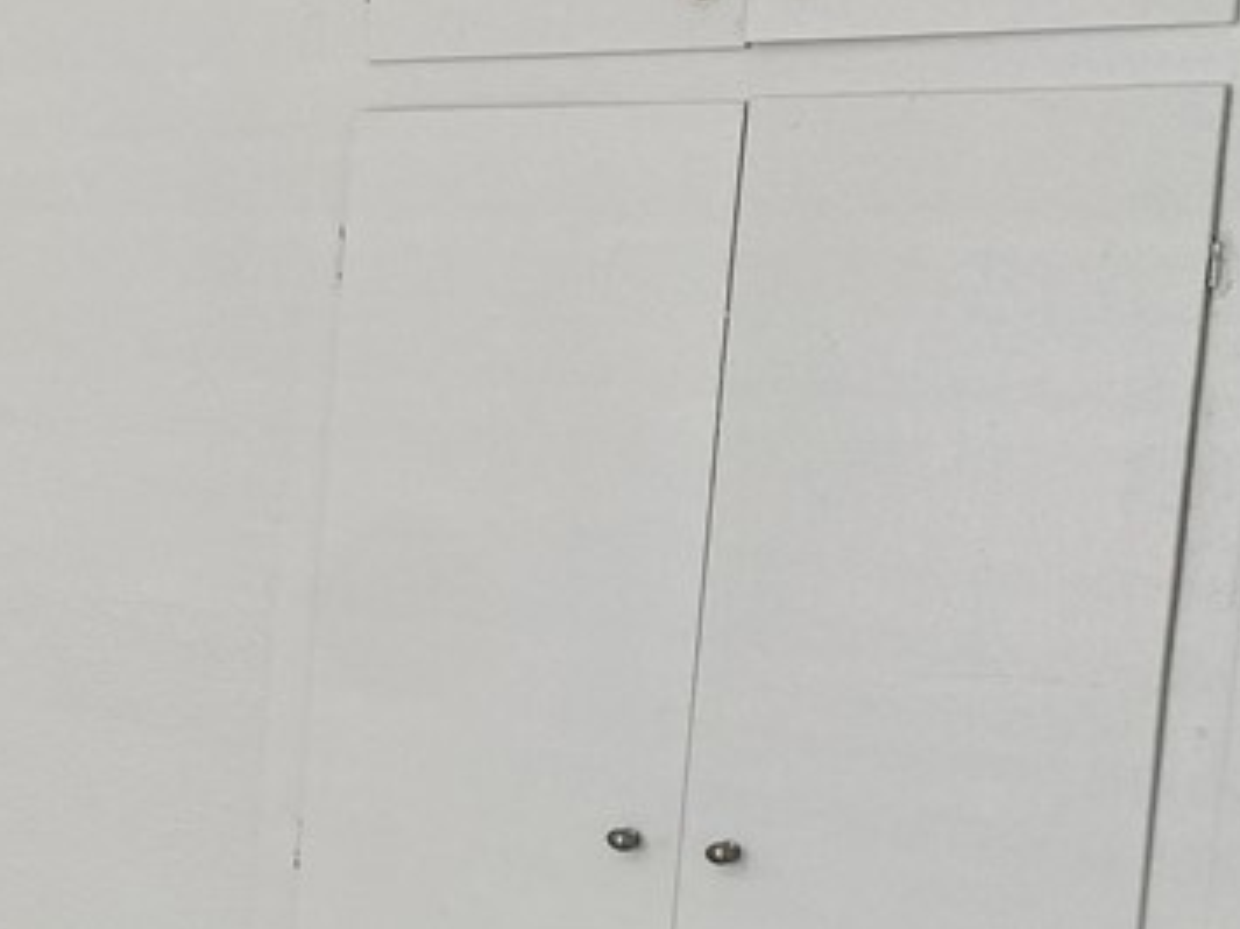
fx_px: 2686
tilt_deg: -4.2
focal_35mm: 75
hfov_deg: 22.7
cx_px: -440
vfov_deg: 19.6
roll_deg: -3.0
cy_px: 636
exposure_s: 1/121
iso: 80
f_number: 1.8
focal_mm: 4.25
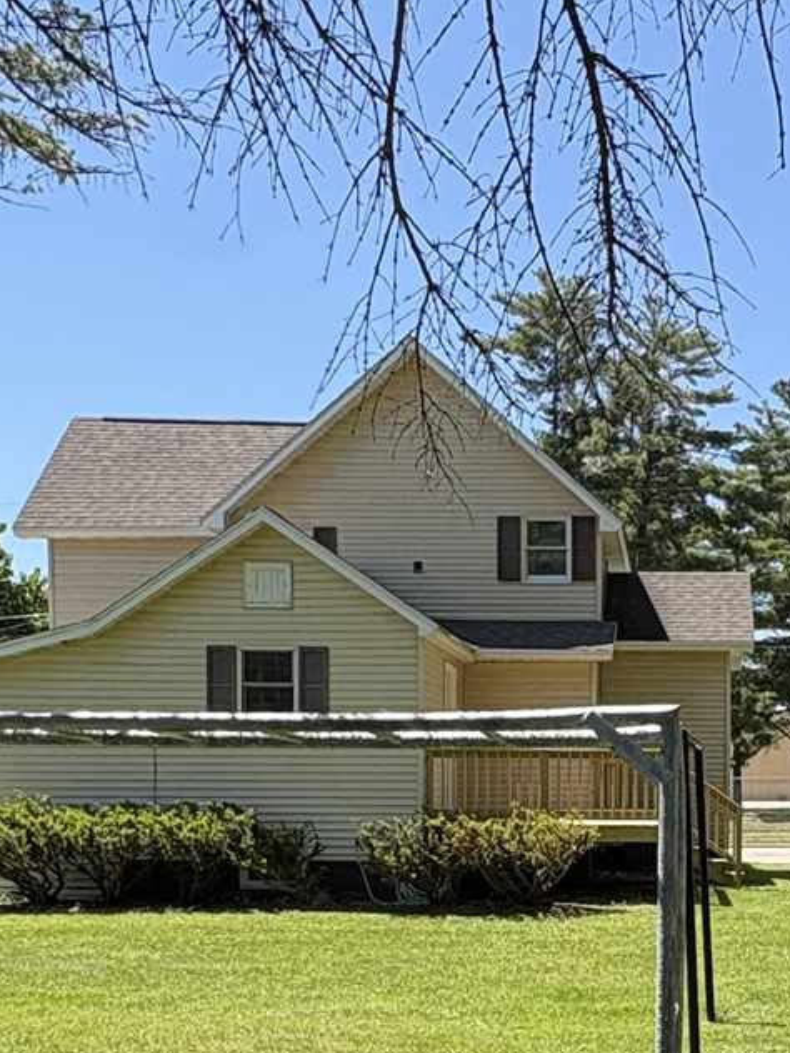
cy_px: 905
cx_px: 667
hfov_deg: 27.8
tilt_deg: -3.2
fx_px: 1552
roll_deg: -0.3
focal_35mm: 51
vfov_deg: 35.7
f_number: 2.2
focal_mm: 2.22
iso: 50
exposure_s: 1/1110
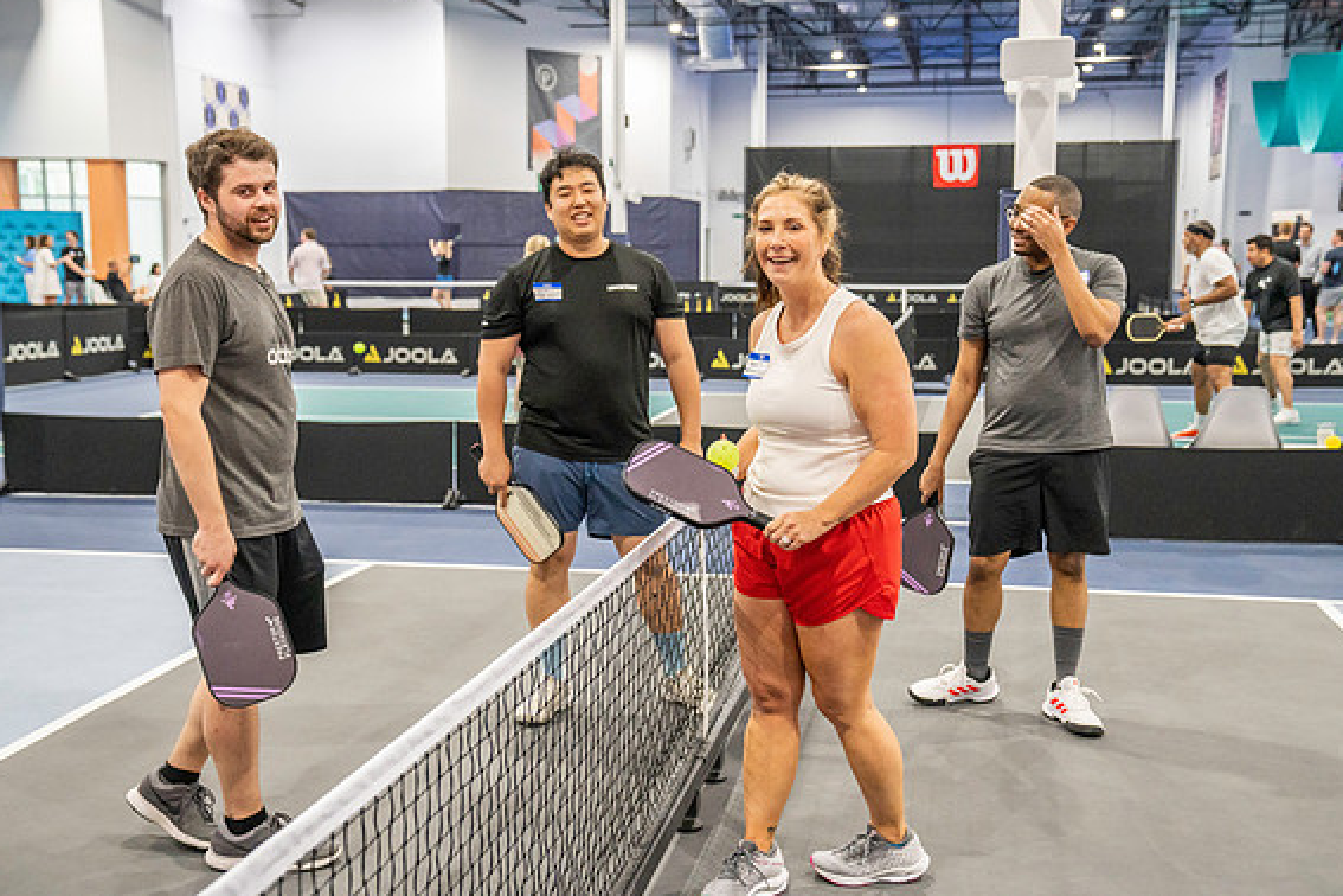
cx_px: 677
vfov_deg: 31.2
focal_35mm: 43
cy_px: 442
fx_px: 1604
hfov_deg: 45.4
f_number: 4
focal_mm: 42
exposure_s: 1/400
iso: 5000
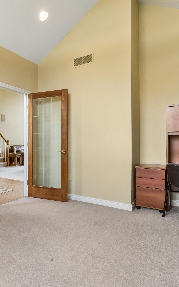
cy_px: 142
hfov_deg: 46.5
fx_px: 195
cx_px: 34
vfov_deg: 72.6
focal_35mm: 25
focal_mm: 16
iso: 400
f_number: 16
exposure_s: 1/6
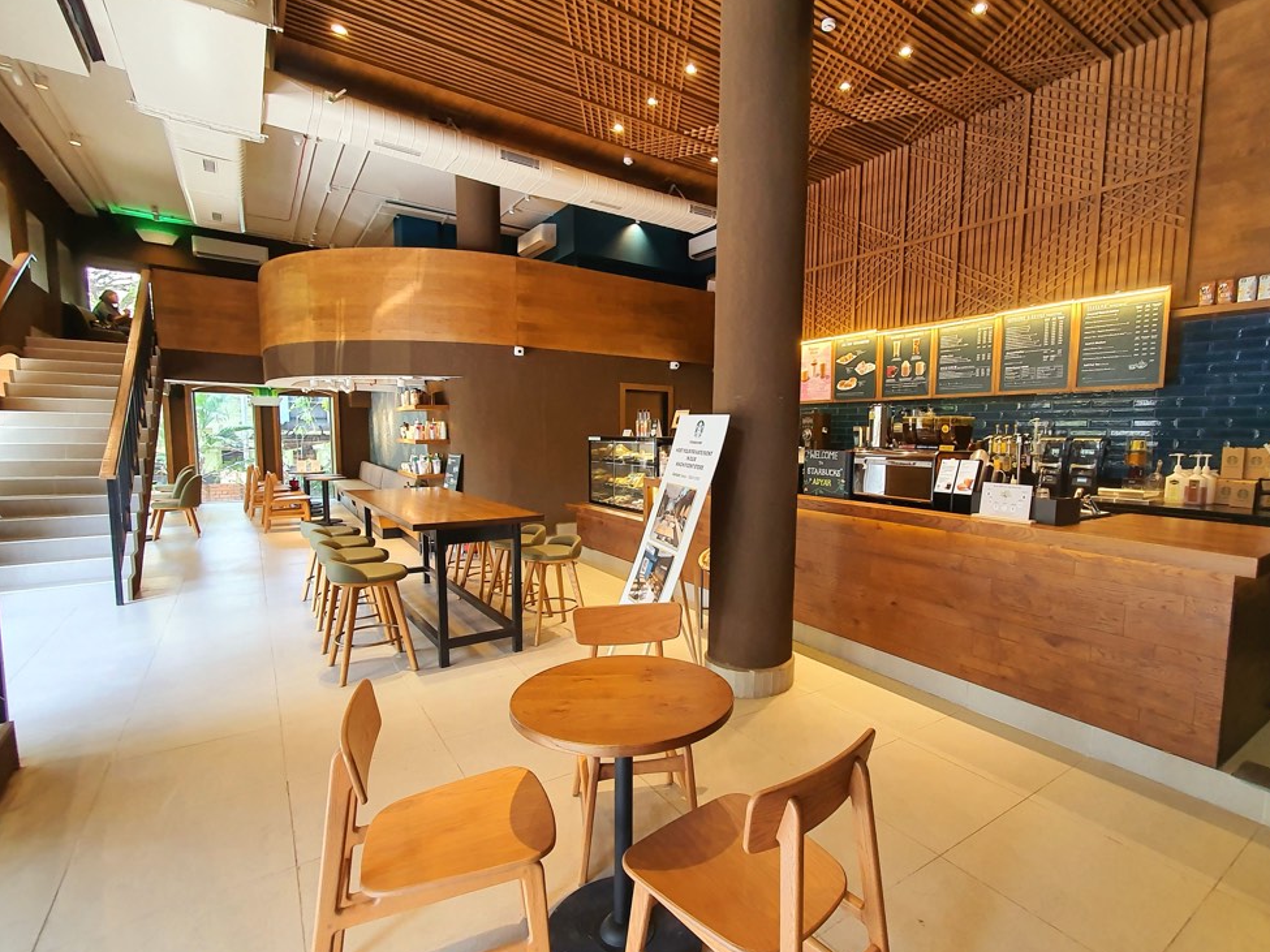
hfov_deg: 94.0
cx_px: 716
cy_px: 473
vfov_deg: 78.1
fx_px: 587
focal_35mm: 16
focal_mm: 1.8
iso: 160
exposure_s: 1/50
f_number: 2.2
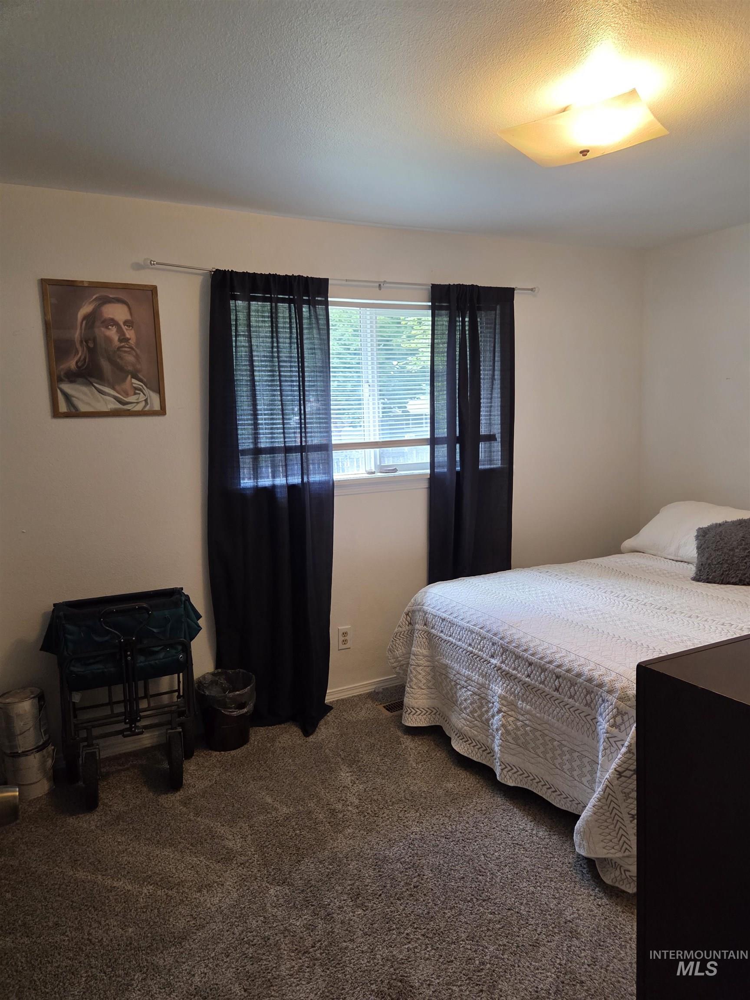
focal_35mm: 23
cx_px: 375
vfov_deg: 73.9
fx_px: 664
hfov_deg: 58.9
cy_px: 500
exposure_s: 1/120
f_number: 1.8
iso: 500
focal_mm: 5.4
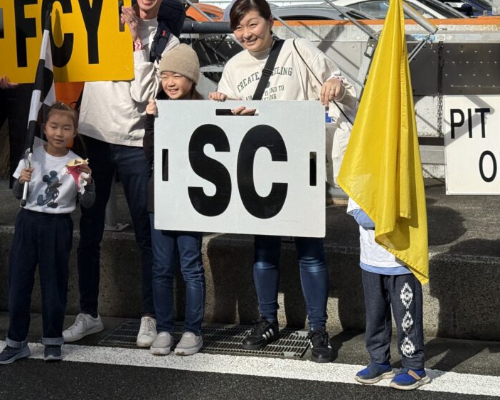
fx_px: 1154
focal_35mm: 78
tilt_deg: -6.1
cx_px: 134
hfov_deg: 24.2
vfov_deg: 19.6
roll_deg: +0.4
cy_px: 121
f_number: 1.78
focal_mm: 6.76
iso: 64
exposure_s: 1/7874
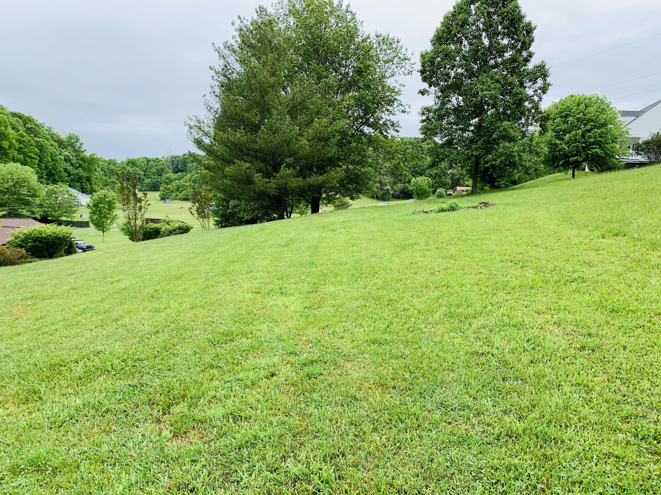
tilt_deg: +0.3
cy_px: 248
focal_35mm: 26
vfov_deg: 53.1
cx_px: 330
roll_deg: -3.3
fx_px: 496
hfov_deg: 67.3
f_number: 1.8
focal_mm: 4.25
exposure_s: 1/531
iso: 25
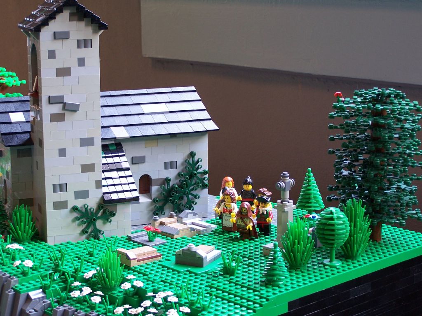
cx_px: 211
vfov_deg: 19.6
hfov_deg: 26.0
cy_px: 158
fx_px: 914
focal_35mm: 75
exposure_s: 1/15
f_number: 3.2
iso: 80
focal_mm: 12.4
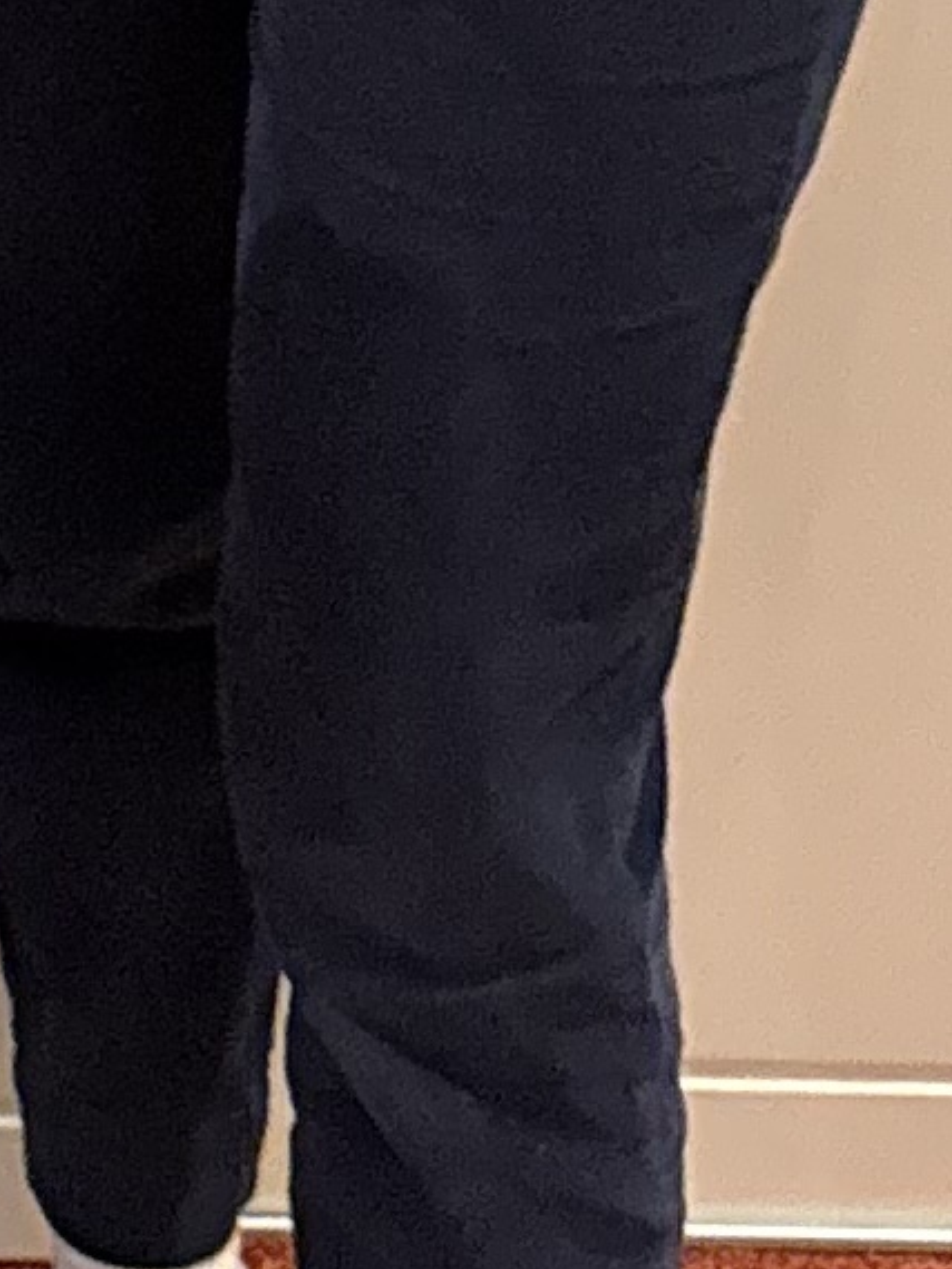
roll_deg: +0.6
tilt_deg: -9.2
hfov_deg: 8.1
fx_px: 6231
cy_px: -1858
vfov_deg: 10.0
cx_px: -1302
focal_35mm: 170
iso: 500
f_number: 1.78
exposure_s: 1/50
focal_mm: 6.76
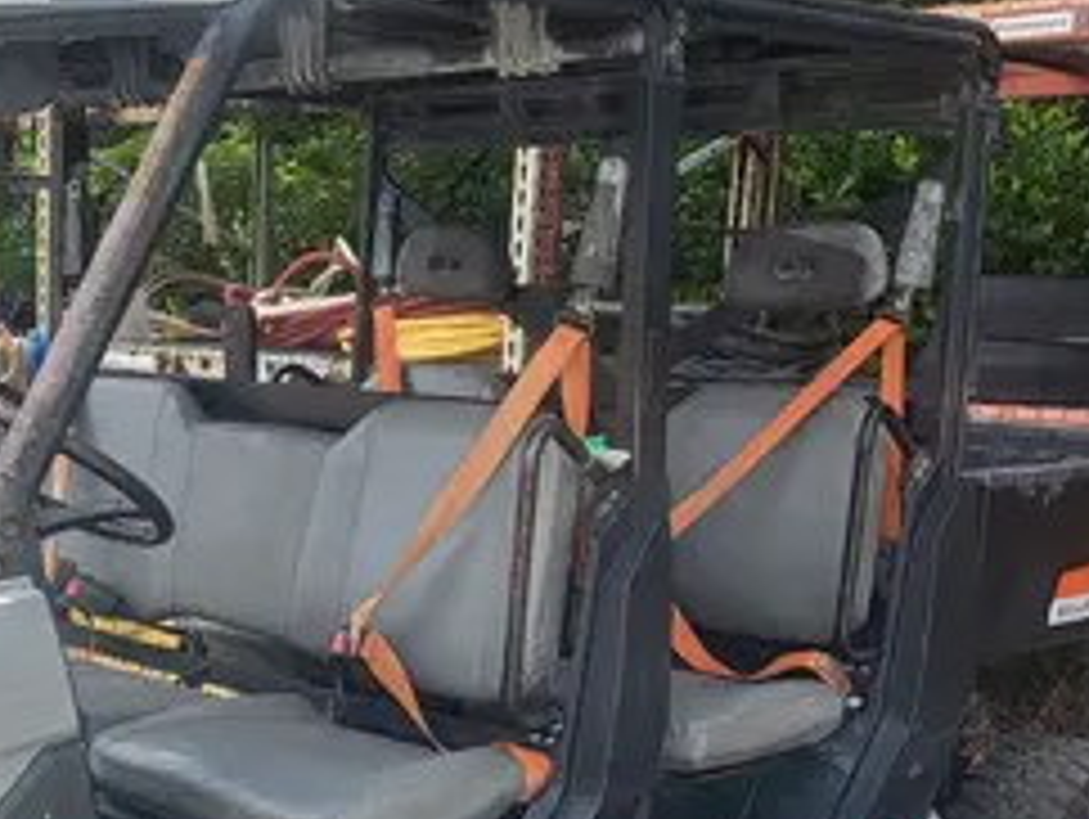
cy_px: 808
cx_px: 288
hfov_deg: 32.1
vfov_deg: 23.8
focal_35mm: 59
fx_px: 1858
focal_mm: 5.4
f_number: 1.8
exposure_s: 1/715
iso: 40
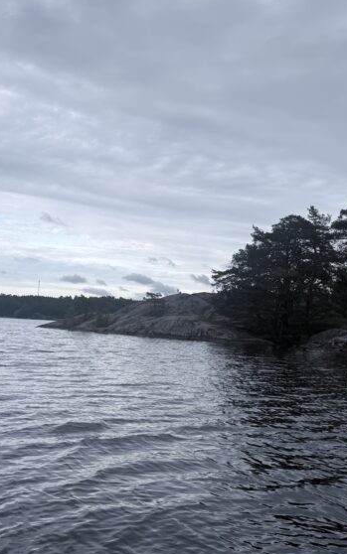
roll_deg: -3.2
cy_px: 274
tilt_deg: +6.4
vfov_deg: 55.3
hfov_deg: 35.8
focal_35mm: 35
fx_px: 529
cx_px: 105
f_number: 1.78
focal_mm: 6.76
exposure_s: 1/1385
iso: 80
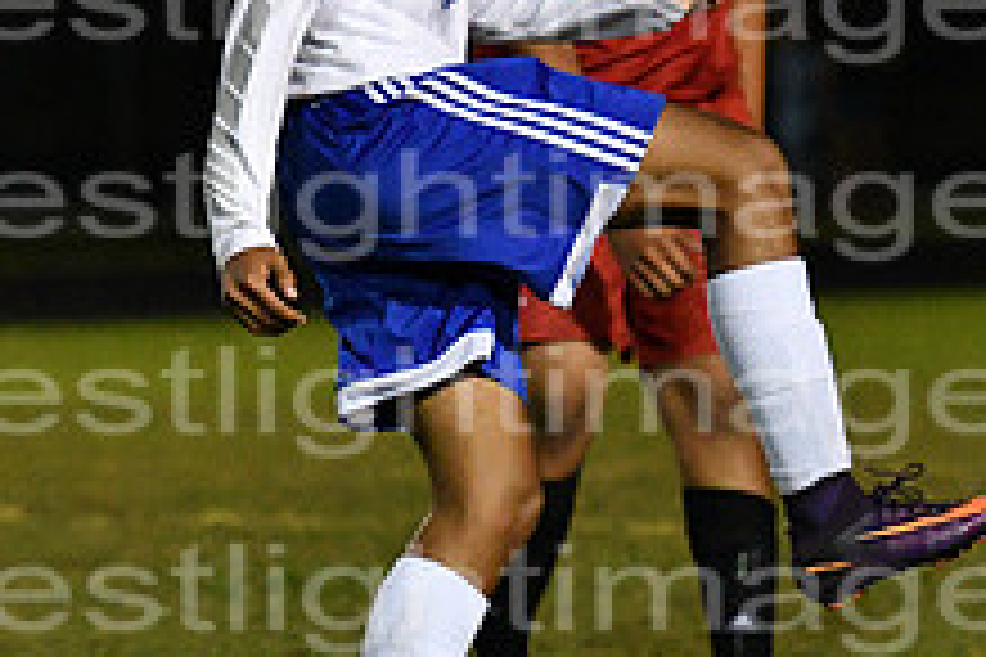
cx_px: 477
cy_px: 304
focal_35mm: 636
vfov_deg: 2.2
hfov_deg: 3.2
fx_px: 17418
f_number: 4
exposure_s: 1/1000
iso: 6400
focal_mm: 160
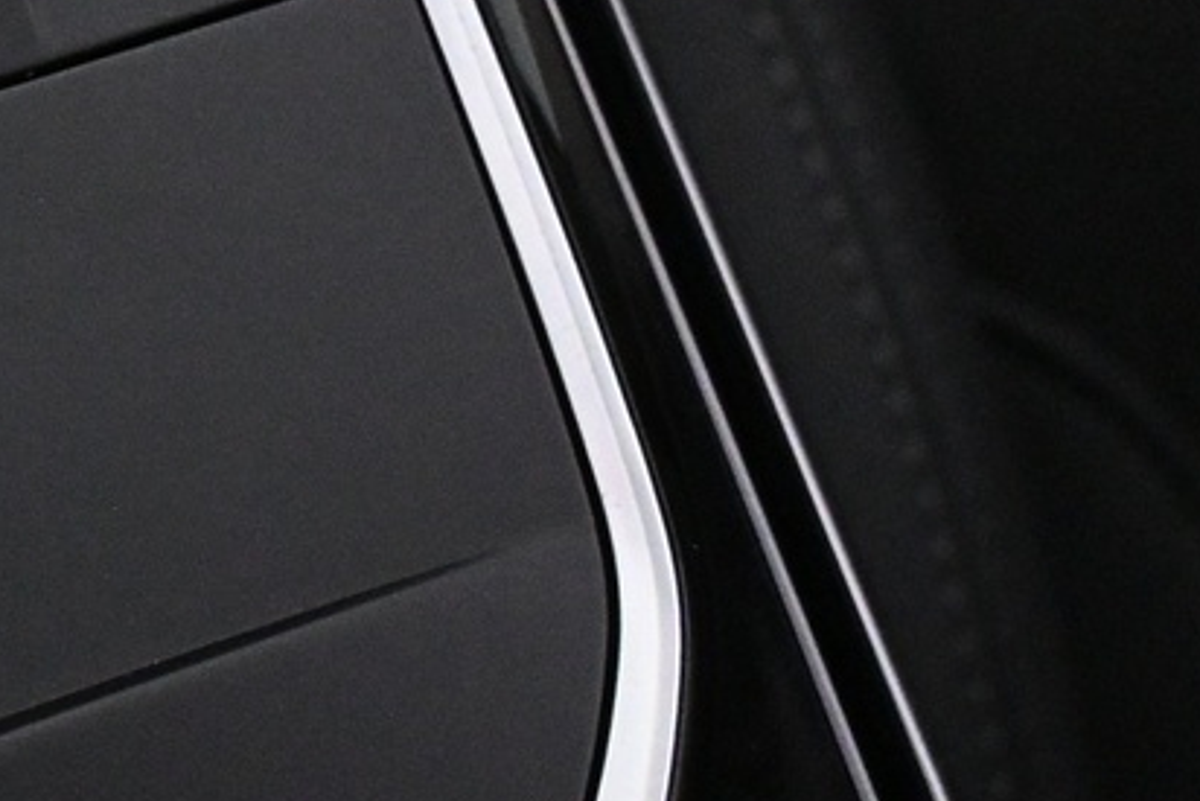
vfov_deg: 11.8
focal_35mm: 115
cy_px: -55
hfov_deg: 15.4
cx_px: -920
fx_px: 3834
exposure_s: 1/100
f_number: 3.8
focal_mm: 19.5
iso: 4000
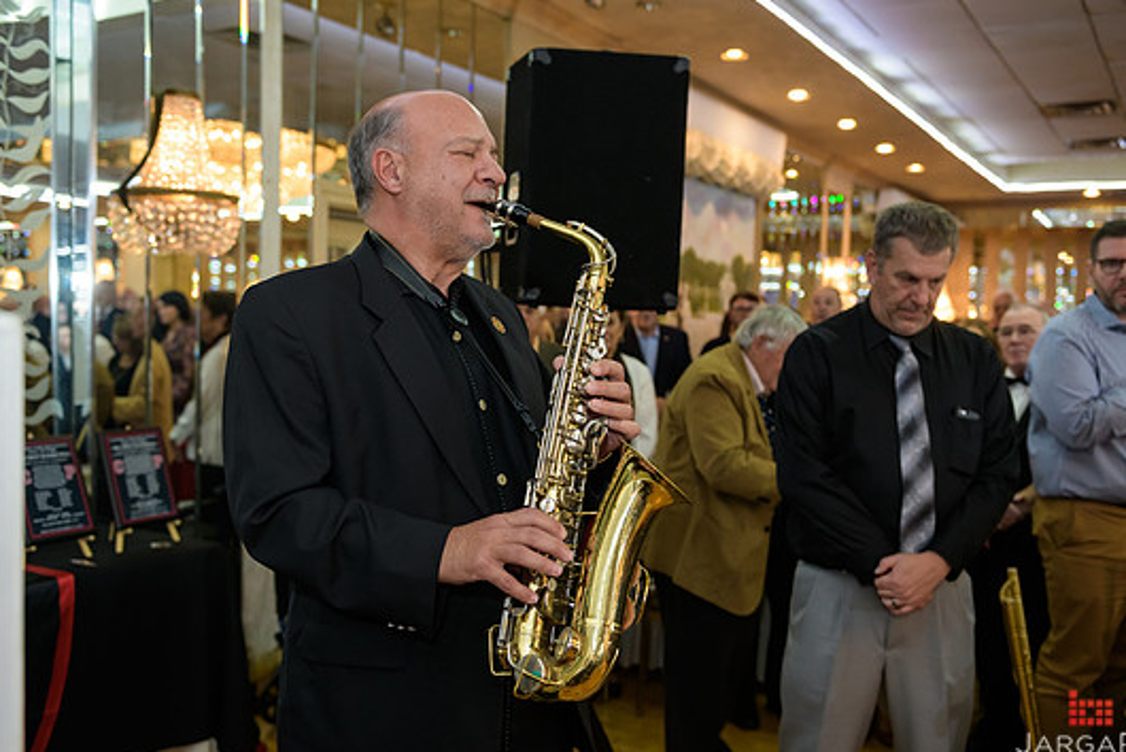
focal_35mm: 35
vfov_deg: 37.9
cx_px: 603
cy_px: 390
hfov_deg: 54.4
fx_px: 1095
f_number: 3.2
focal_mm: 32
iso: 1000
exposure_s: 1/125
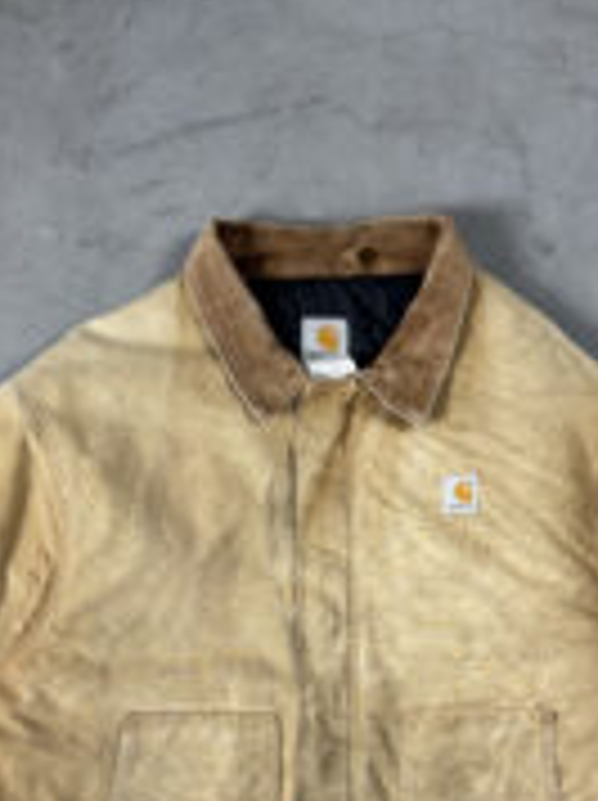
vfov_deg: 34.4
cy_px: 648
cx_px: 337
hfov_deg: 26.9
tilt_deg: -83.0
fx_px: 1247
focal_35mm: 54
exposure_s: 1/60
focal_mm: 6.76
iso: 200
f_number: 1.78
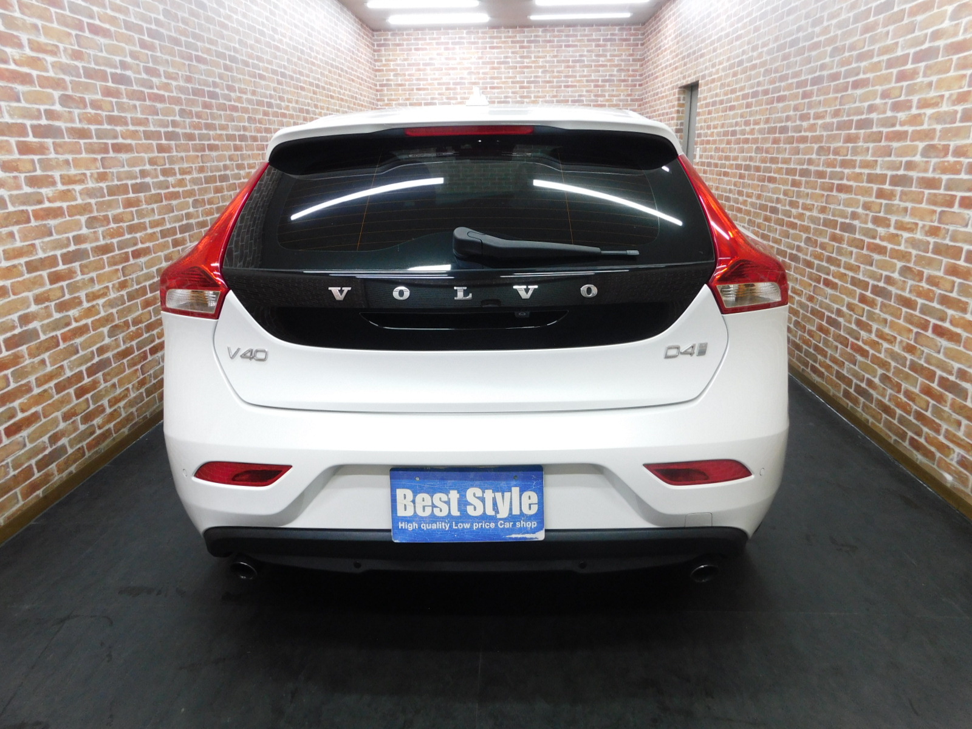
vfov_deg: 58.9
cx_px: 486
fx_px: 646
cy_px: 364
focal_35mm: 23
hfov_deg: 73.9
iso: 220
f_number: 3
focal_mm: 4
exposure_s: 1/30
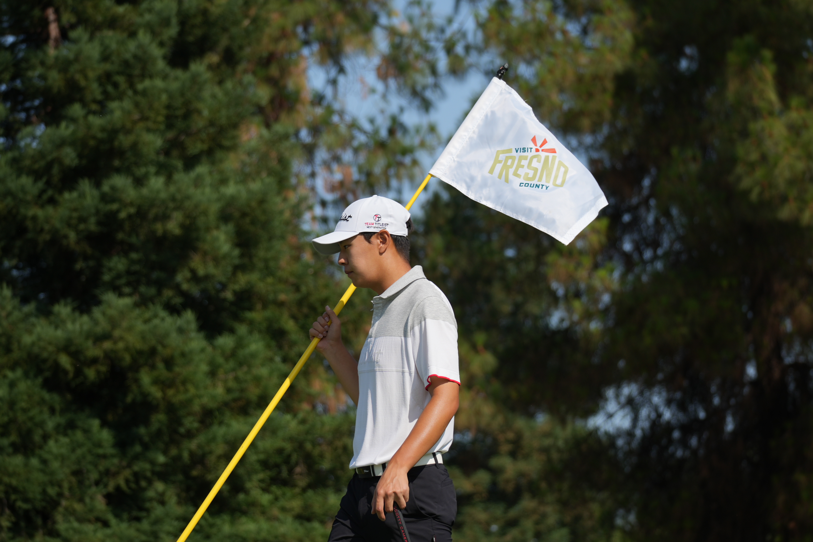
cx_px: 406
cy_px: 271
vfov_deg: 5.6
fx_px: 5578
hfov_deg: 8.3
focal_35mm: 247
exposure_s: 1/640
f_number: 6.3
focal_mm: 165
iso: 100
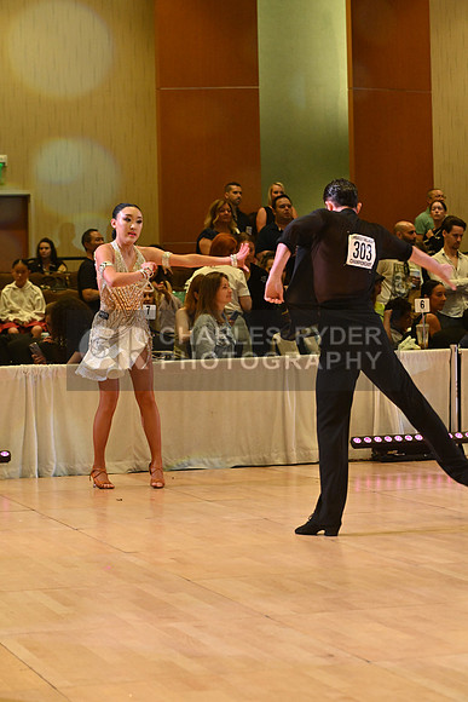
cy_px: 351
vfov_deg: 20.0
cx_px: 234
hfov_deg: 13.4
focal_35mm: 102
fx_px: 1988
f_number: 6.3
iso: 4000
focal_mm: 102
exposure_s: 1/400
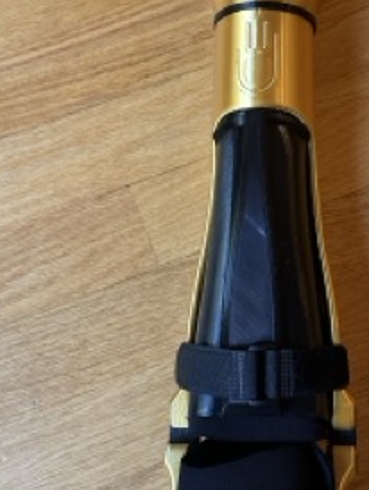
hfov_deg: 25.7
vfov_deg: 34.3
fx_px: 795
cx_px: 290
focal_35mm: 56
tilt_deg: -82.0
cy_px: 258
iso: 320
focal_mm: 6.86
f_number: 1.78
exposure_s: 1/60
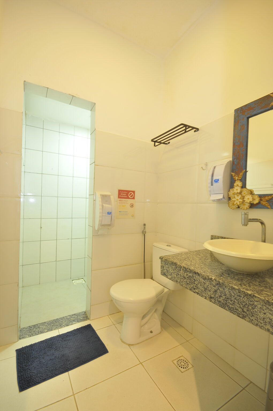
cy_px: 206
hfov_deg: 77.2
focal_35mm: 15
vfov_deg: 100.5
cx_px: 136
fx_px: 171
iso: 200
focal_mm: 10
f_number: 8
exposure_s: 1/2
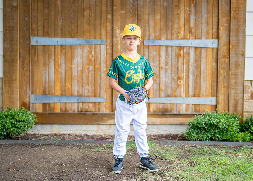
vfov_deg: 23.6
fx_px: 432
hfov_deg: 32.7
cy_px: 83
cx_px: 131
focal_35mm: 60
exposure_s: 1/1000
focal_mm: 50
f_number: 1.2
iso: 320
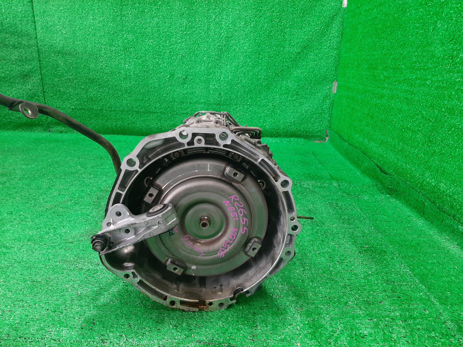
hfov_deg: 67.3
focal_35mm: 26
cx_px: 232
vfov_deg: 53.1
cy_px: 174
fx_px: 348
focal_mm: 3.93
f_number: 1.7
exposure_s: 1/50
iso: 126
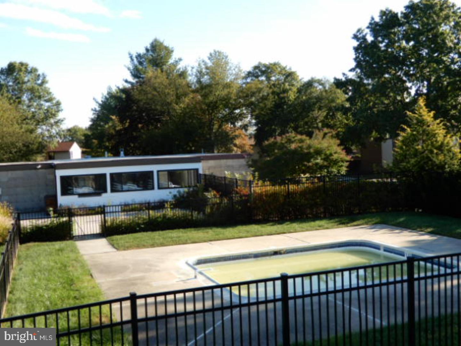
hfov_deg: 44.8
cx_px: 230
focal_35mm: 42
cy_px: 173
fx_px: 559
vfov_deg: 34.3
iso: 80
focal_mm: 7.5
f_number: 4
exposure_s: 1/200
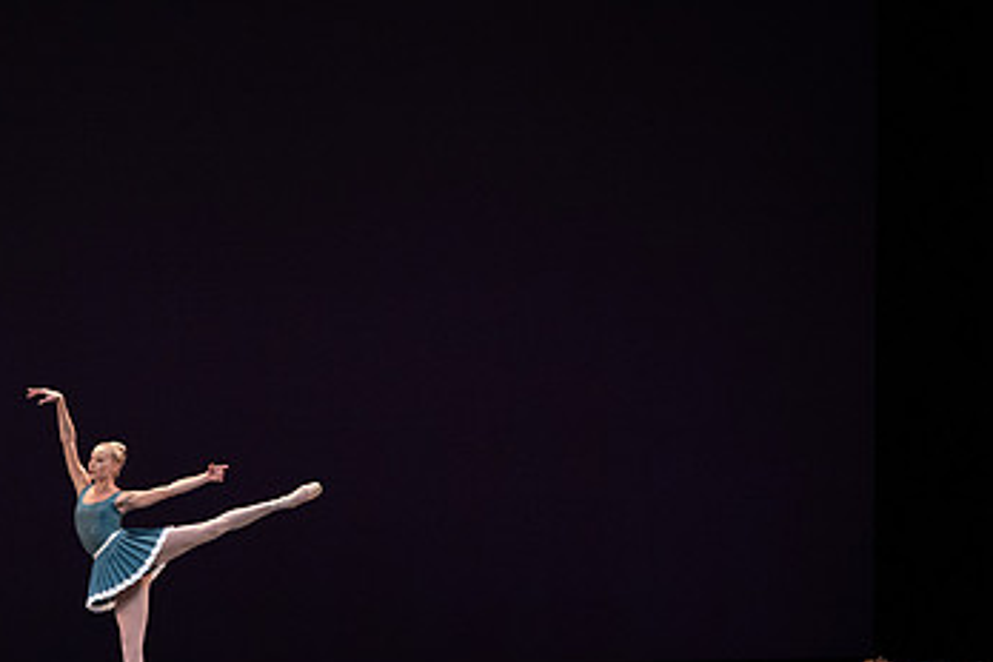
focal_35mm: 263
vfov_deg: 5.2
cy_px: 321
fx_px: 7254
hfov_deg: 7.8
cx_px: 613
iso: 5000
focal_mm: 158
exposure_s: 1/400
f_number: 8
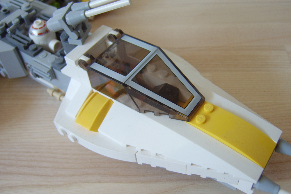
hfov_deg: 57.2
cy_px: 98
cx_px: 147
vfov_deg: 40.0
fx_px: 267
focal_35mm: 33
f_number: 2.7
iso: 100
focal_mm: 8.13
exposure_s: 1/27
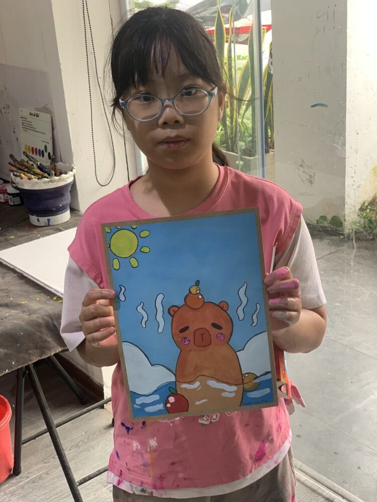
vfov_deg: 36.8
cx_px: 188
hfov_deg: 28.0
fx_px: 755
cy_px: 251
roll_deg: +3.3
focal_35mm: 52
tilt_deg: -23.0
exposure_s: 1/122
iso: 100
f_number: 2.4
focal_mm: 6
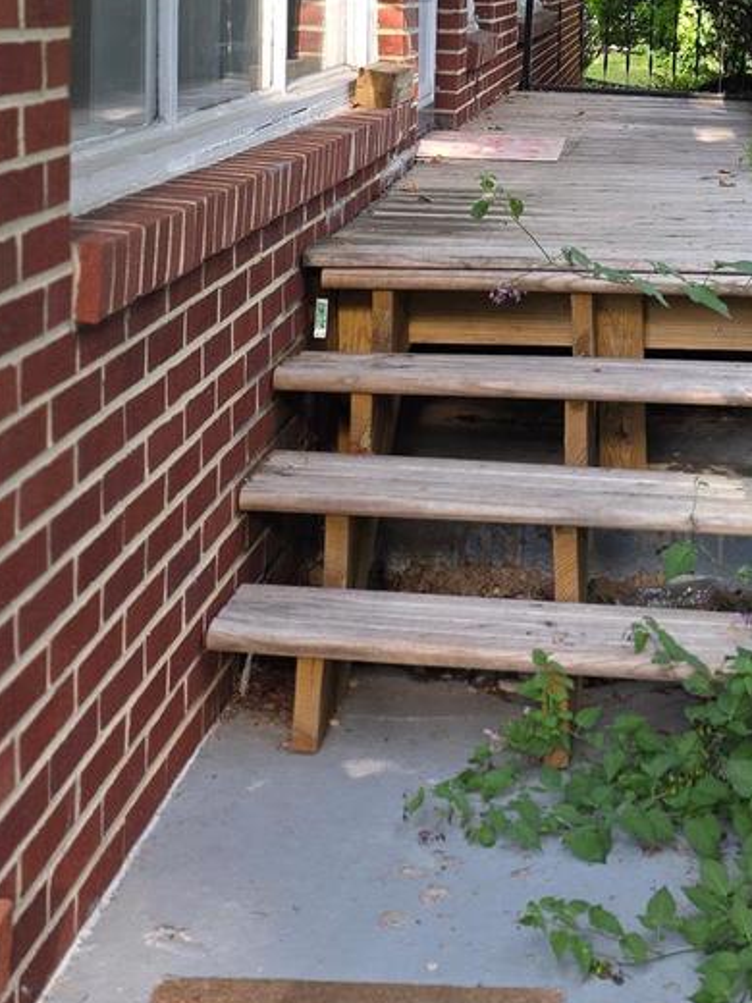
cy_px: 139
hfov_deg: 21.3
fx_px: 1970
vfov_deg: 27.7
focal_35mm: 68
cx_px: 604
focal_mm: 6.3
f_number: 1.7
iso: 32
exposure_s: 1/180
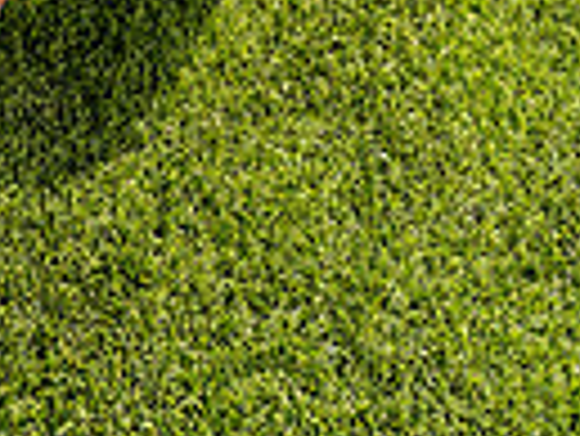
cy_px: -557
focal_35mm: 104
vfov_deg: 11.9
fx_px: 1744
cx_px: -45
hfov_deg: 18.2
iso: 100
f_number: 7.1
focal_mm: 31
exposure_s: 1/250
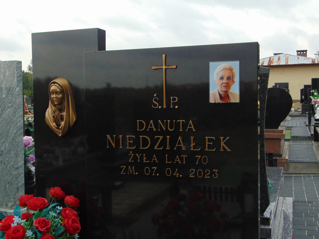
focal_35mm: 43
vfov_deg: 33.6
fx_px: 396
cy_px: 118
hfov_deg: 43.8
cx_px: 163
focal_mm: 7.6
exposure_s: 1/320
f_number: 3.3
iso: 80
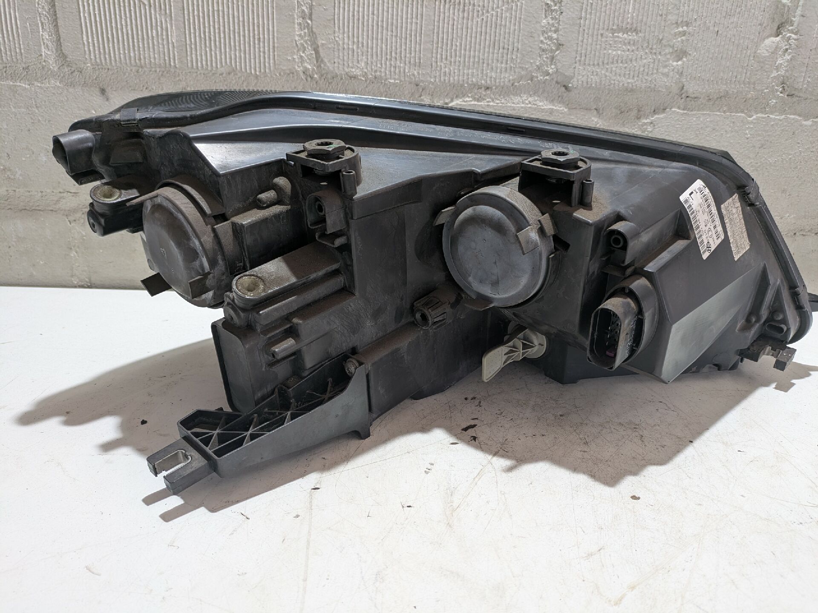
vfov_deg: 54.9
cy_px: 306
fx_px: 591
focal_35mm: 25
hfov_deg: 69.4
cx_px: 409
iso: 55
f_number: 1.89
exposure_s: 1/25
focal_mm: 5.43
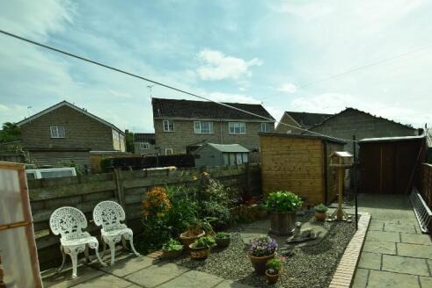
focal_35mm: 20
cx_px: 287
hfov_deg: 81.2
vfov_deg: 60.7
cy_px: 188
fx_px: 240
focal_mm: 10
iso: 400
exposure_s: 1/2500
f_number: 7.1
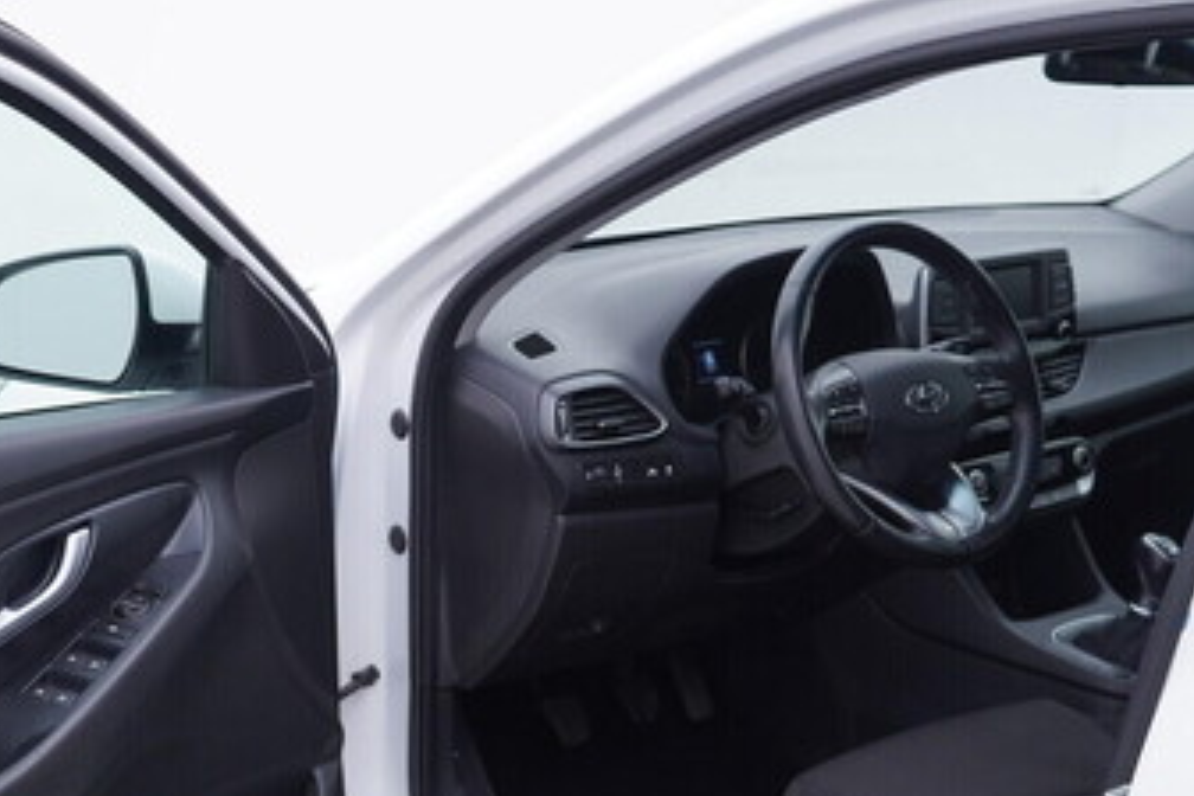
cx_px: 441
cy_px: 649
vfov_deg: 22.6
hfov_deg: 33.7
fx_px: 1957
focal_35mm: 59
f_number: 3.2
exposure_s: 1/60
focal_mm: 24
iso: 125
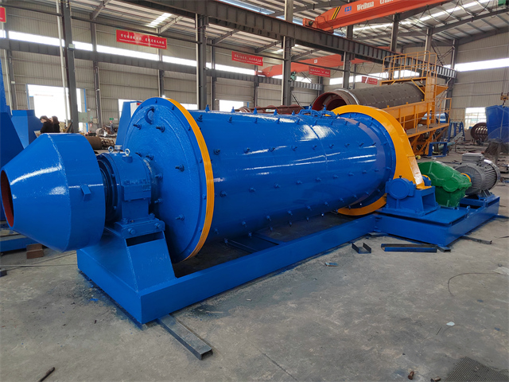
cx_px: 254
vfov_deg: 58.9
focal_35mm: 23
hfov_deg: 73.9
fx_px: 338
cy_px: 191
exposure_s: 1/100
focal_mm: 5.52
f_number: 1.9
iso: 1006
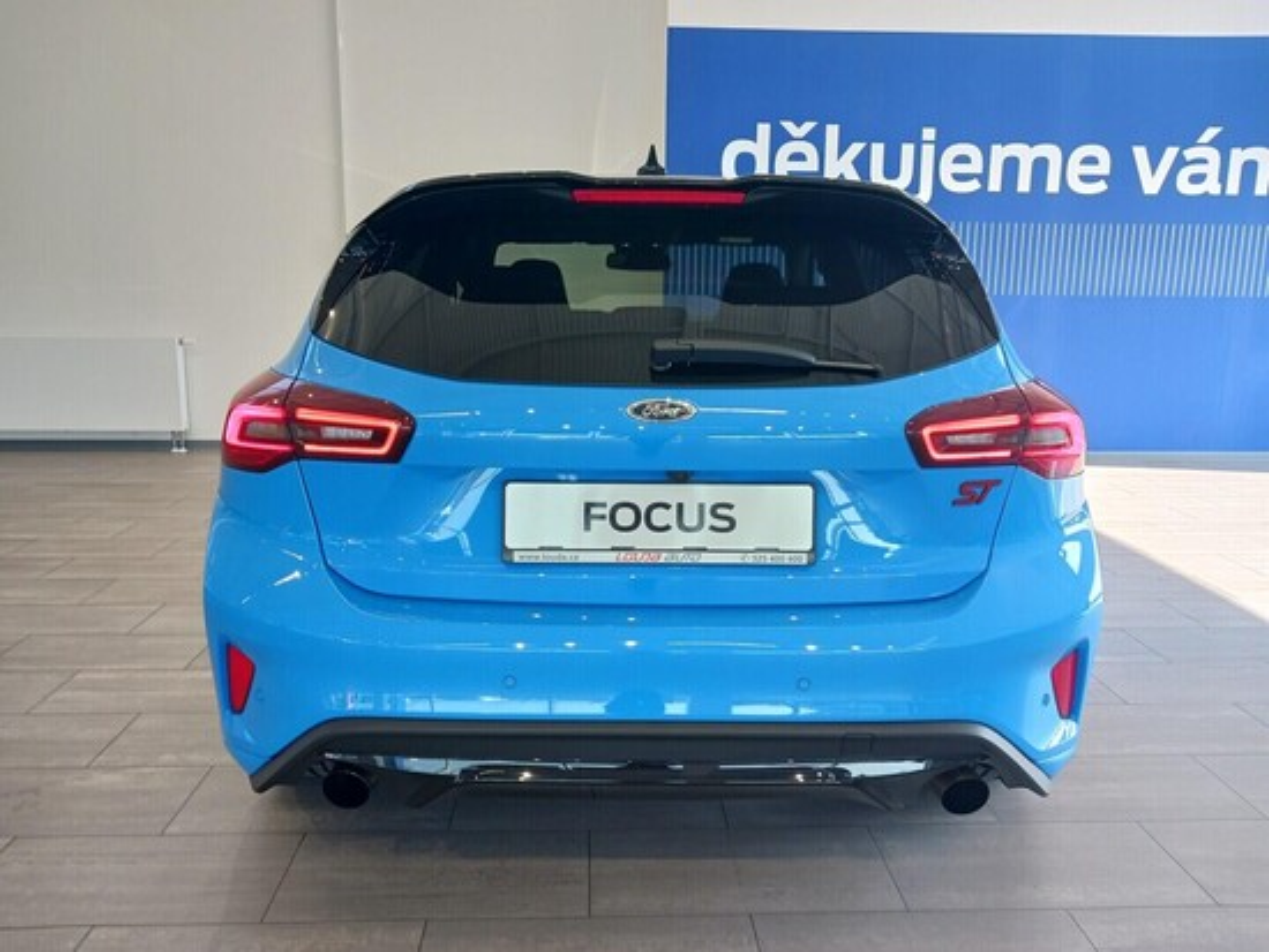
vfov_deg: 51.4
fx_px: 990
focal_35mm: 27
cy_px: 476
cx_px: 634
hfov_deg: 65.3
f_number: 1.8
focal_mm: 4
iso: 50
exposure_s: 1/50
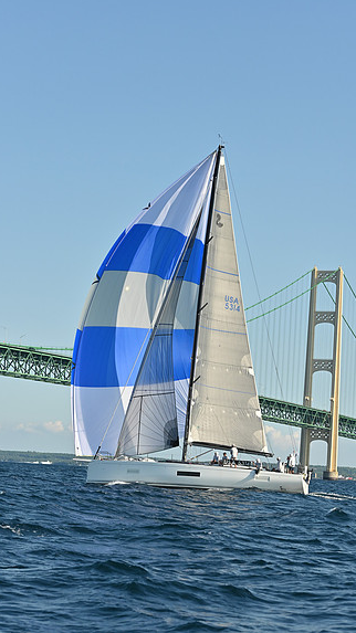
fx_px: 1747
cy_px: 314
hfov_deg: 11.6
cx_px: 172
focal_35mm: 104
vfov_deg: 20.6
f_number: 7.1
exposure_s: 1/1600
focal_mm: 98
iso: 320
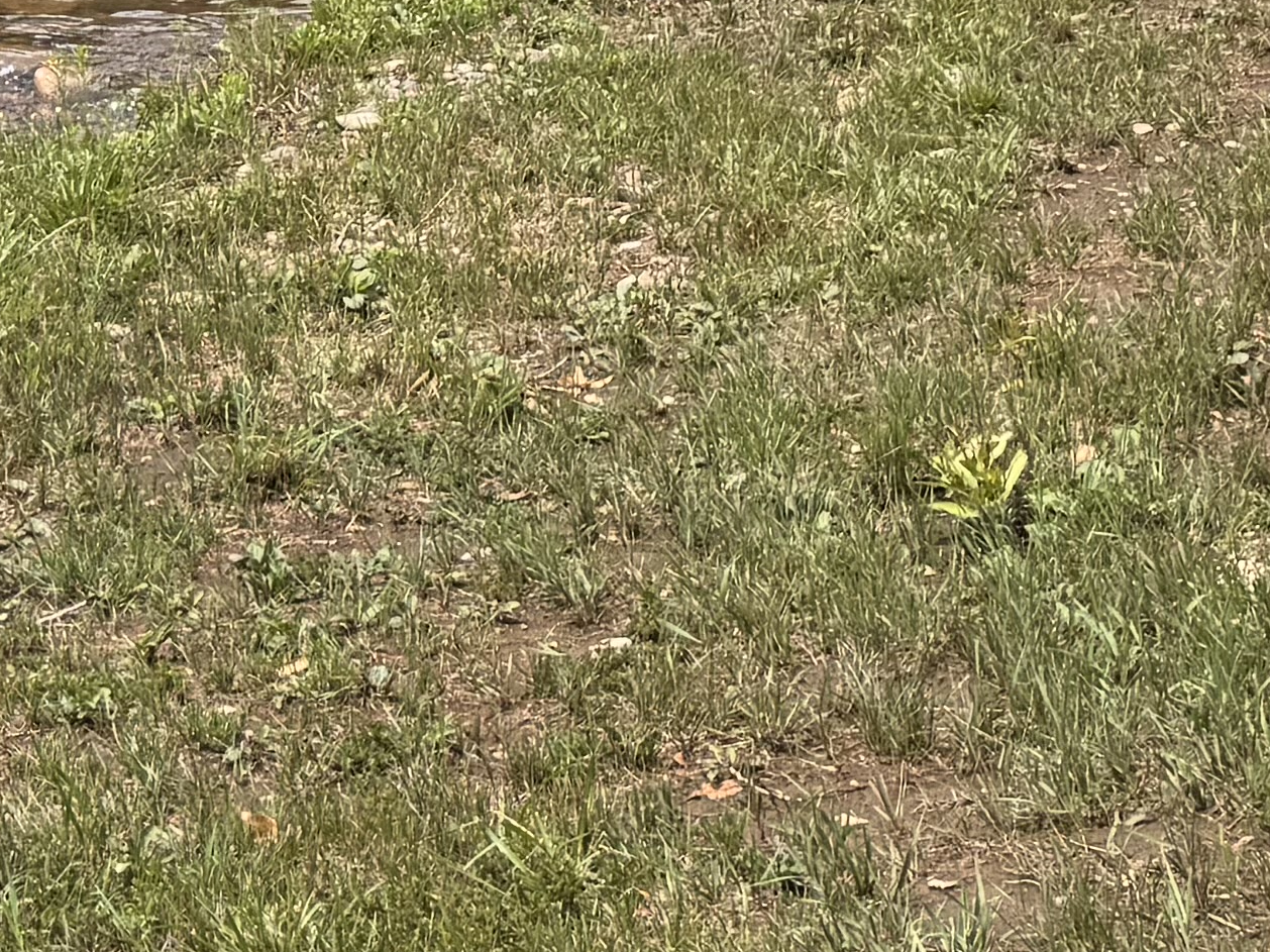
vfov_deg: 12.4
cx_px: 606
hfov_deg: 18.0
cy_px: -757
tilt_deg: -4.3
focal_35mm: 109
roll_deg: -1.4
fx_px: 3998
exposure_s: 1/2833
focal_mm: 6.76
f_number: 1.78
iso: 80
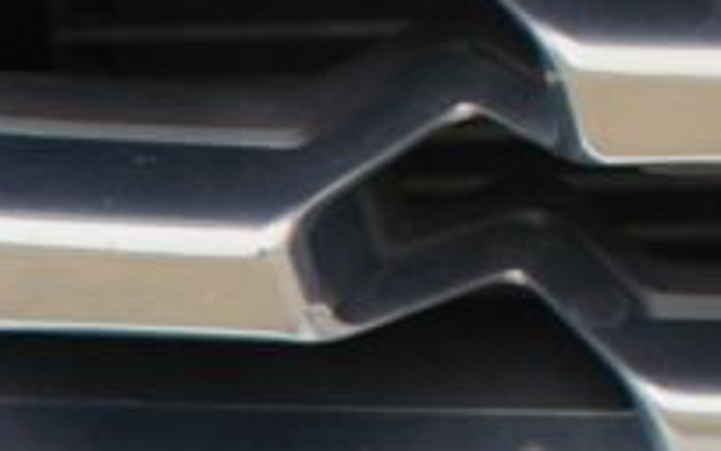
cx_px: 2714
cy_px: -1392
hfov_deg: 3.0
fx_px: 13582
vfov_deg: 1.9
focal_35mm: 691
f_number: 4.5
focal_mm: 85
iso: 100
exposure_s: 1/200
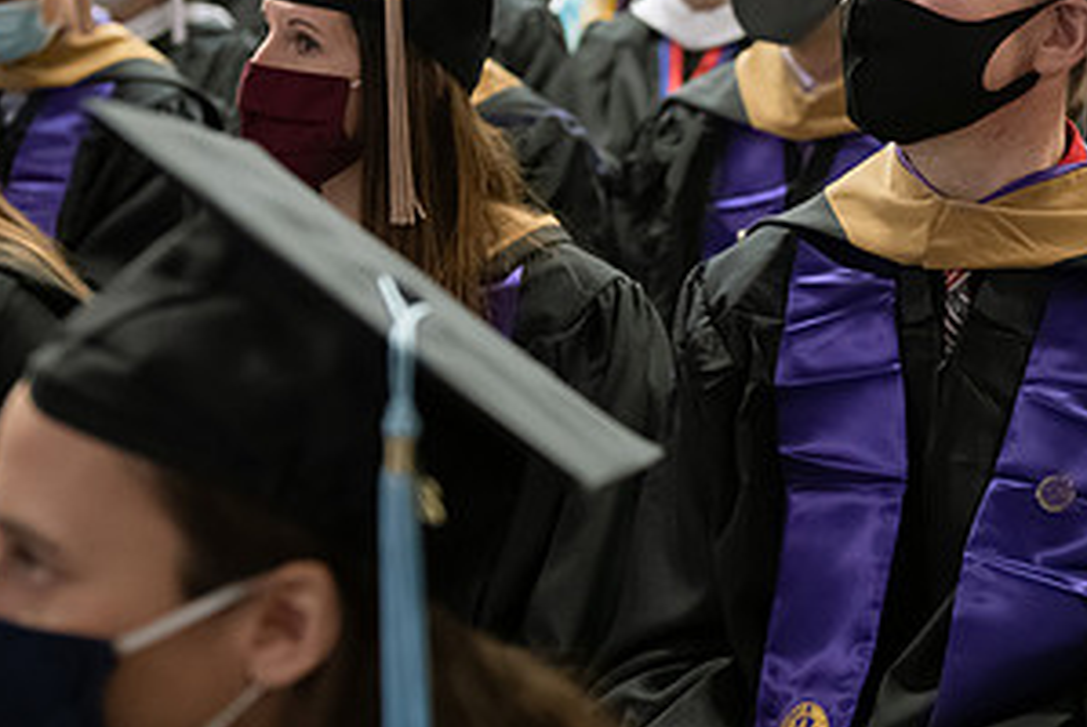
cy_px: 180
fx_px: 2811
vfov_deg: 14.7
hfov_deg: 21.7
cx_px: 800
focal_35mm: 93
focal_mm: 48
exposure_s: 1/200
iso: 2500
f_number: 3.2
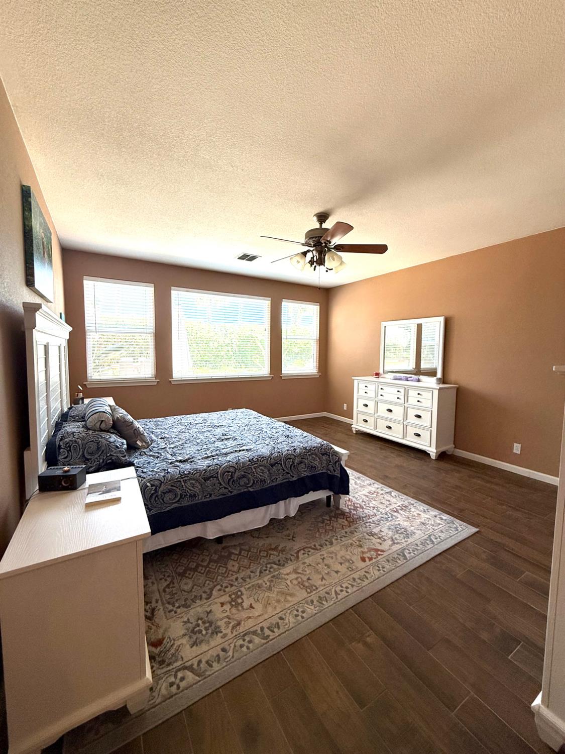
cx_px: 282
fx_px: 305
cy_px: 377
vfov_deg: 102.1
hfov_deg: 85.7
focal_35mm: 14
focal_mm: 2.22
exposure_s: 1/99
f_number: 2.2
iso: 100
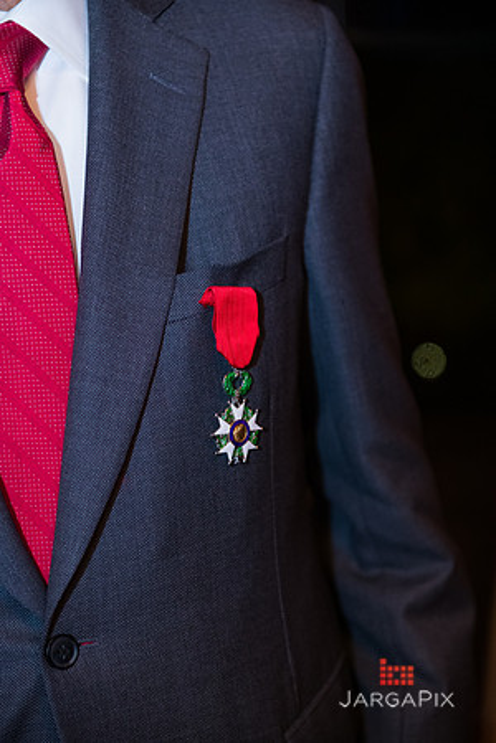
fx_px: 1447
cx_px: 248
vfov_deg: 28.8
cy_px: 372
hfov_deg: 19.5
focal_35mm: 70
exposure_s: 1/100
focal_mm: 70
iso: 3200
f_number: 3.2
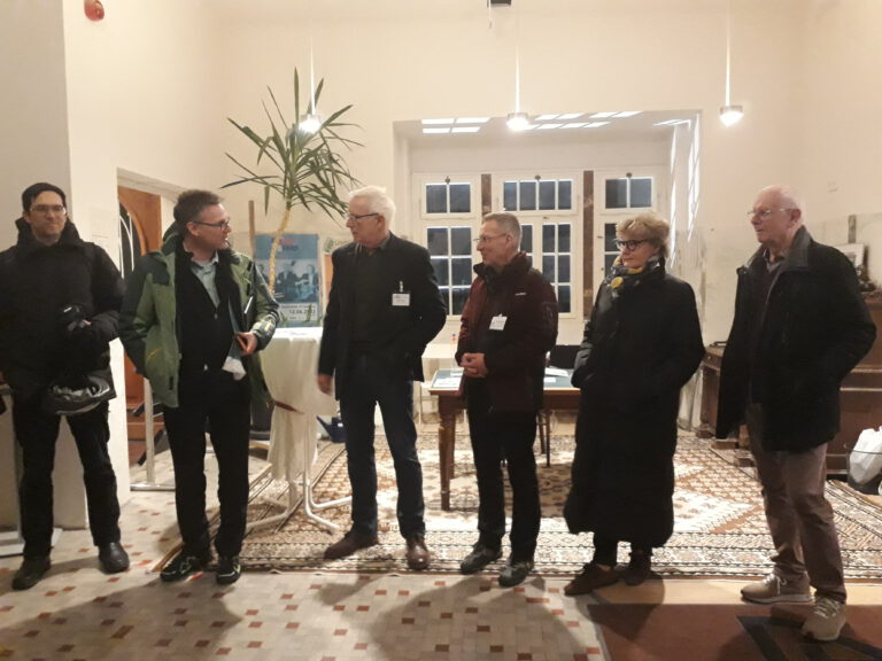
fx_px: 688
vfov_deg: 51.4
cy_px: 330
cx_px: 441
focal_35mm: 27
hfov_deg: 65.3
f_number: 1.9
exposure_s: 1/17
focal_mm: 3.6
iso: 640
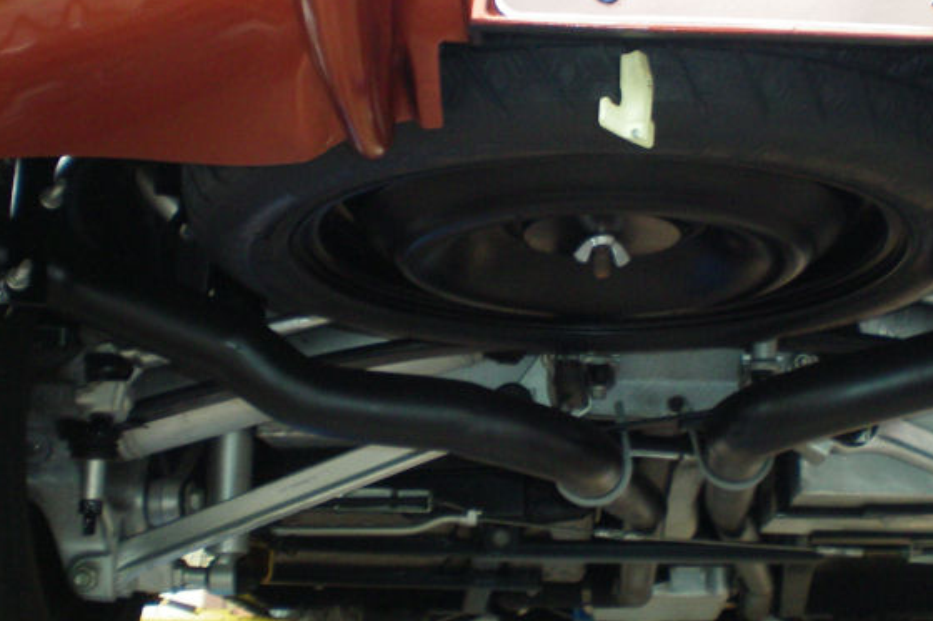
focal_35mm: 60
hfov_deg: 32.9
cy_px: 113
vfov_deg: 22.3
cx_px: 675
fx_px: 1554
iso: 100
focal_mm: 6.3
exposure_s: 1/60
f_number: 3.1
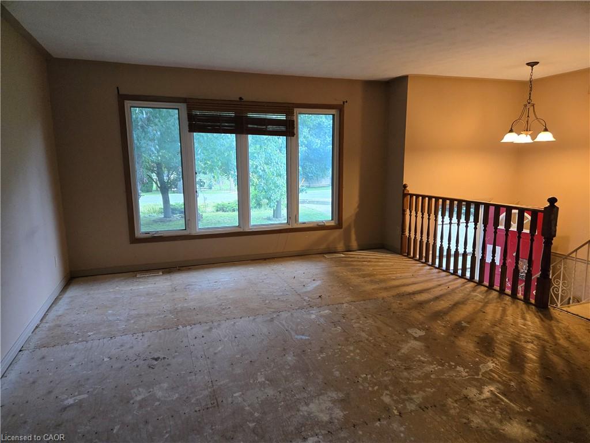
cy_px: 222
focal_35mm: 23
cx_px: 295
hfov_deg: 73.9
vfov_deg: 58.9
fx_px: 392
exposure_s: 1/120
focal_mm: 5.4
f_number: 1.8
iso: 800
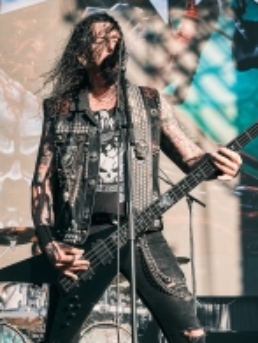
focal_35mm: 121
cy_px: 137
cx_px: 44
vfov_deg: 16.2
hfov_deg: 12.2
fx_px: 1199
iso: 125
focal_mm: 27
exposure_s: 1/160
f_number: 8
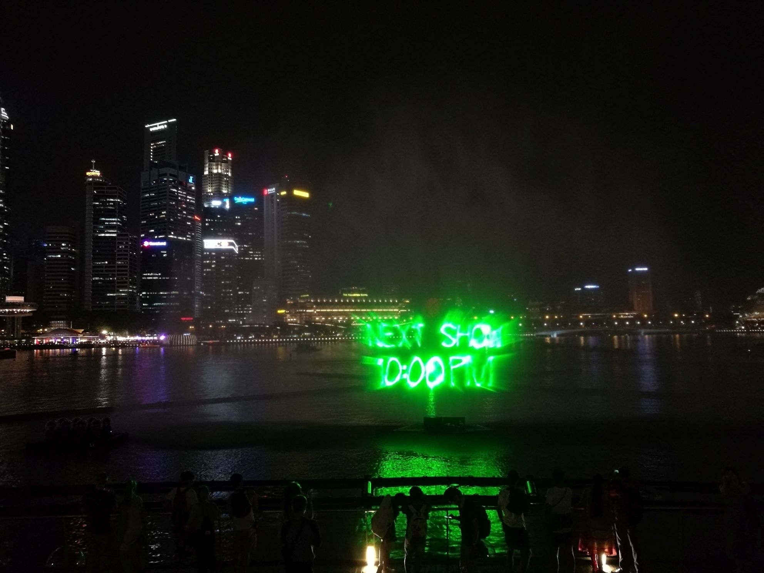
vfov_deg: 51.4
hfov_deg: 65.3
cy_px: 286
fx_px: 596
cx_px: 382
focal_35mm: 27
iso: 800
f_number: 2.2
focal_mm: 4.5
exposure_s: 1/16.7
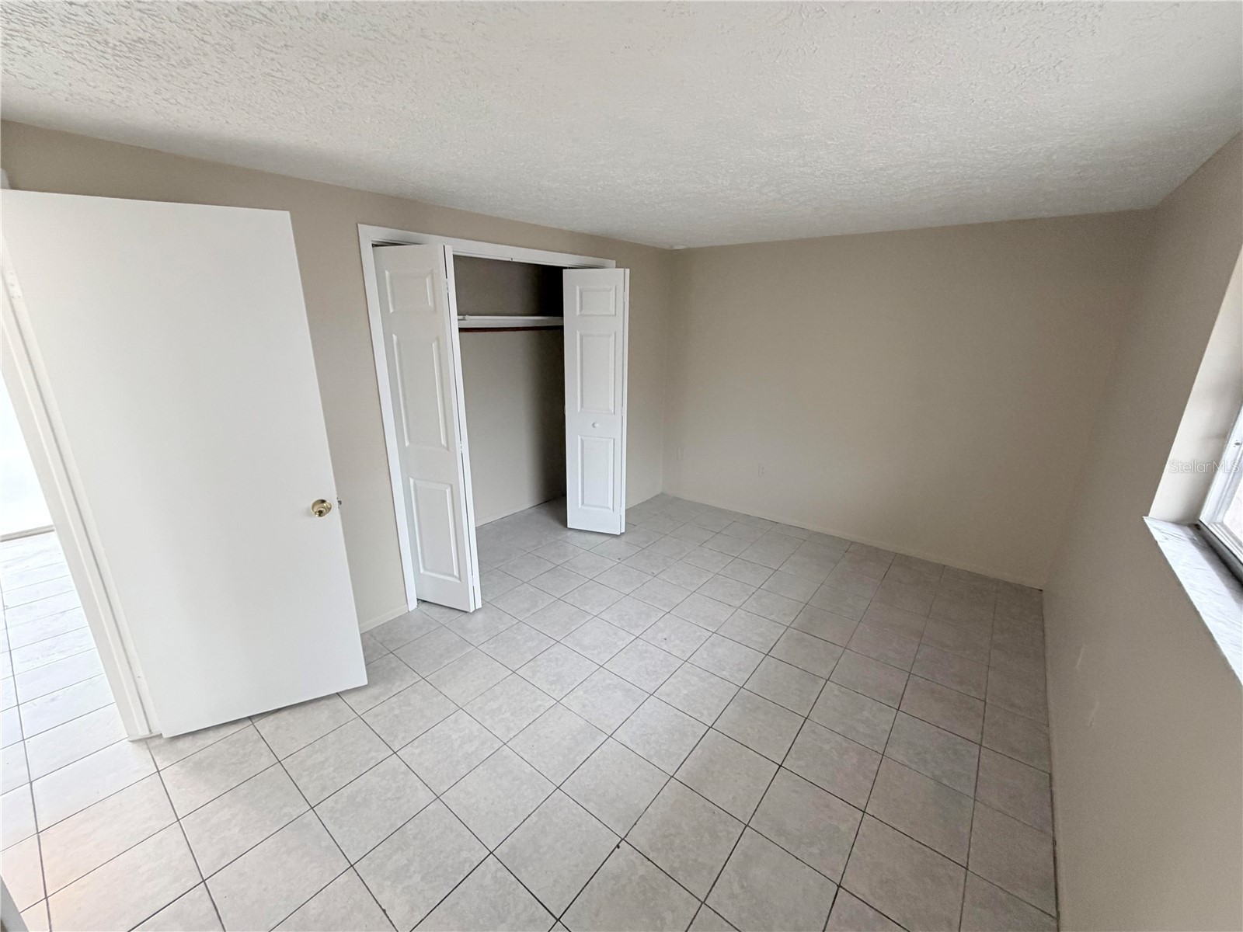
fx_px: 503
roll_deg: -0.3
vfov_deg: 85.7
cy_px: 466
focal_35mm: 14
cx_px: 622
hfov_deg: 102.1
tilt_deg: -15.9
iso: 320
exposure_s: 1/60
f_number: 2.2
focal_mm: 2.22
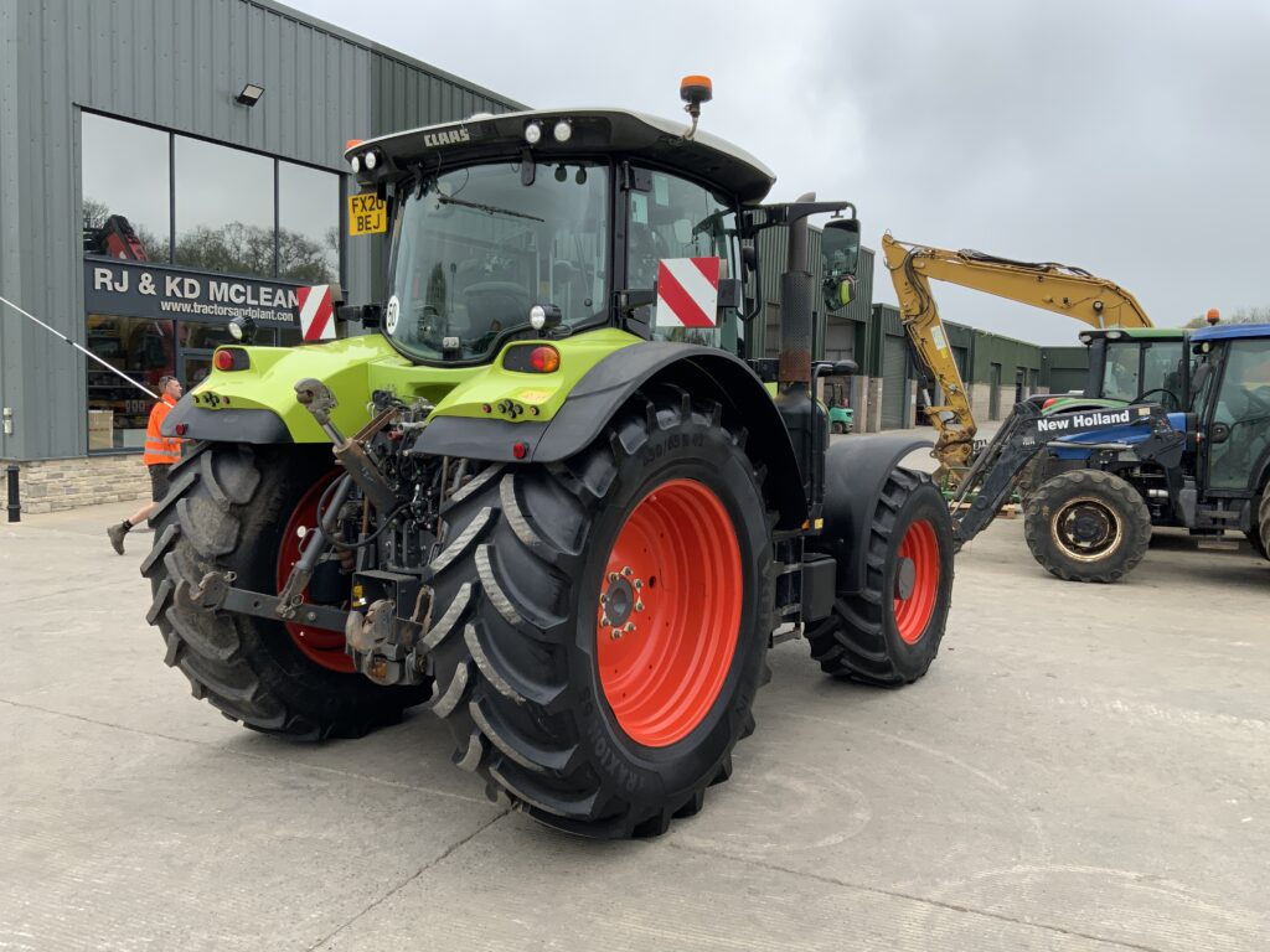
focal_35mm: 29
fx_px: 1064
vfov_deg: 48.2
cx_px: 635
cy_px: 476
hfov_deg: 61.7
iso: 16
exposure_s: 1/568
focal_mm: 3
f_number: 1.8
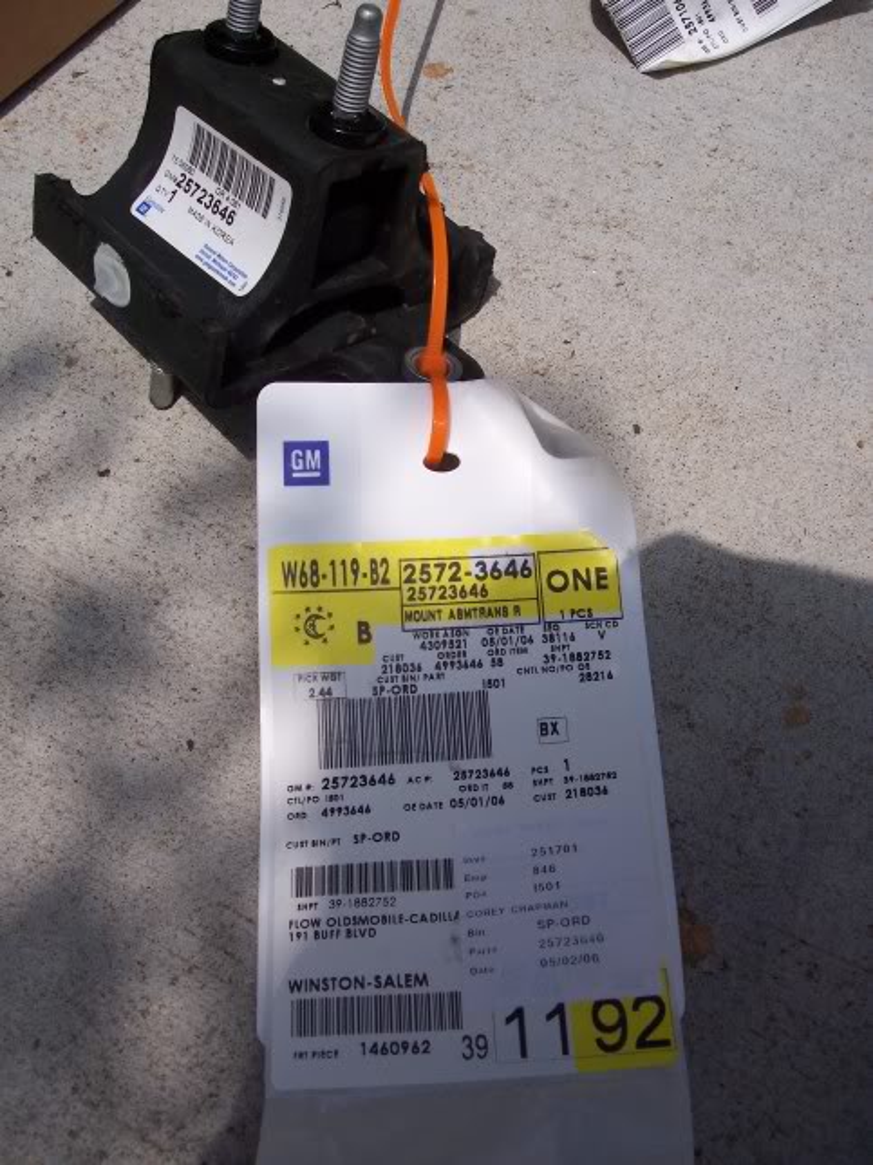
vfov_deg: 49.0
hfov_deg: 37.7
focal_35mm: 38
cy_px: 582
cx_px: 436
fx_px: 1279
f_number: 4.8
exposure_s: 1/1000
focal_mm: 8
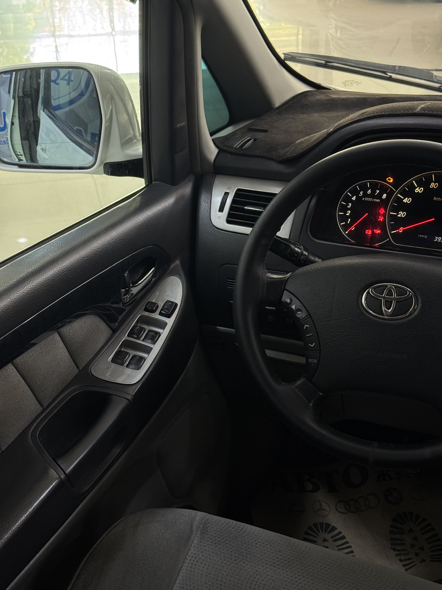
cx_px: 221
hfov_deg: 30.3
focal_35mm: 48
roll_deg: +0.4
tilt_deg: -27.2
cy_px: 295
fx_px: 817
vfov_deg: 39.7
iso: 320
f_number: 1.78
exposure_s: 1/40
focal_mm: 6.76
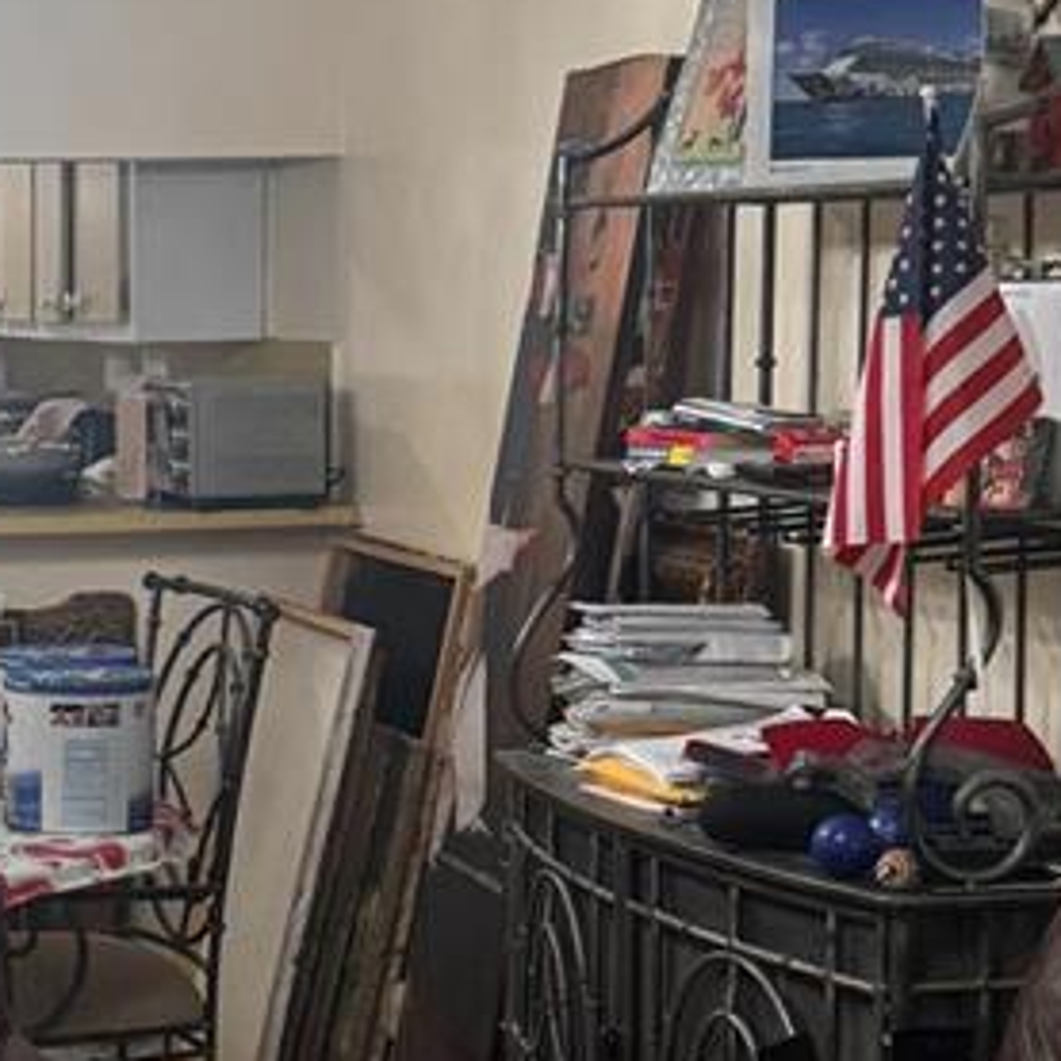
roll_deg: +1.0
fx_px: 3190
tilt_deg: -7.8
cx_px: -169
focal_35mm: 92
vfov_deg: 18.9
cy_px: 617
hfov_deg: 18.1
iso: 160
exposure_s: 1/120
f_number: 1.78
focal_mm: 6.76
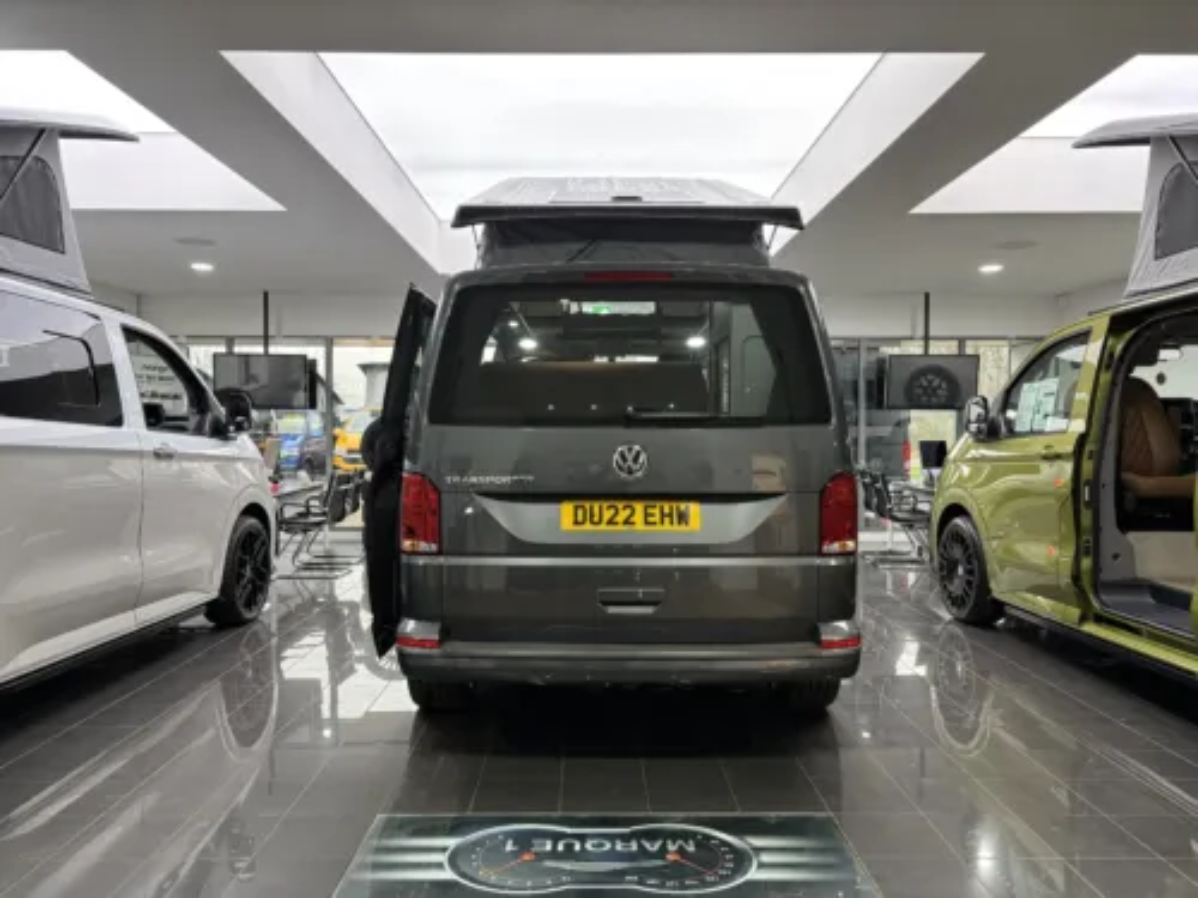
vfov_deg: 53.1
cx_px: 599
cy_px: 449
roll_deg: -0.4
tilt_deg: -1.9
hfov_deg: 67.3
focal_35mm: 26
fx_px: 900
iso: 125
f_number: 1.6
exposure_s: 1/100
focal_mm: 5.96
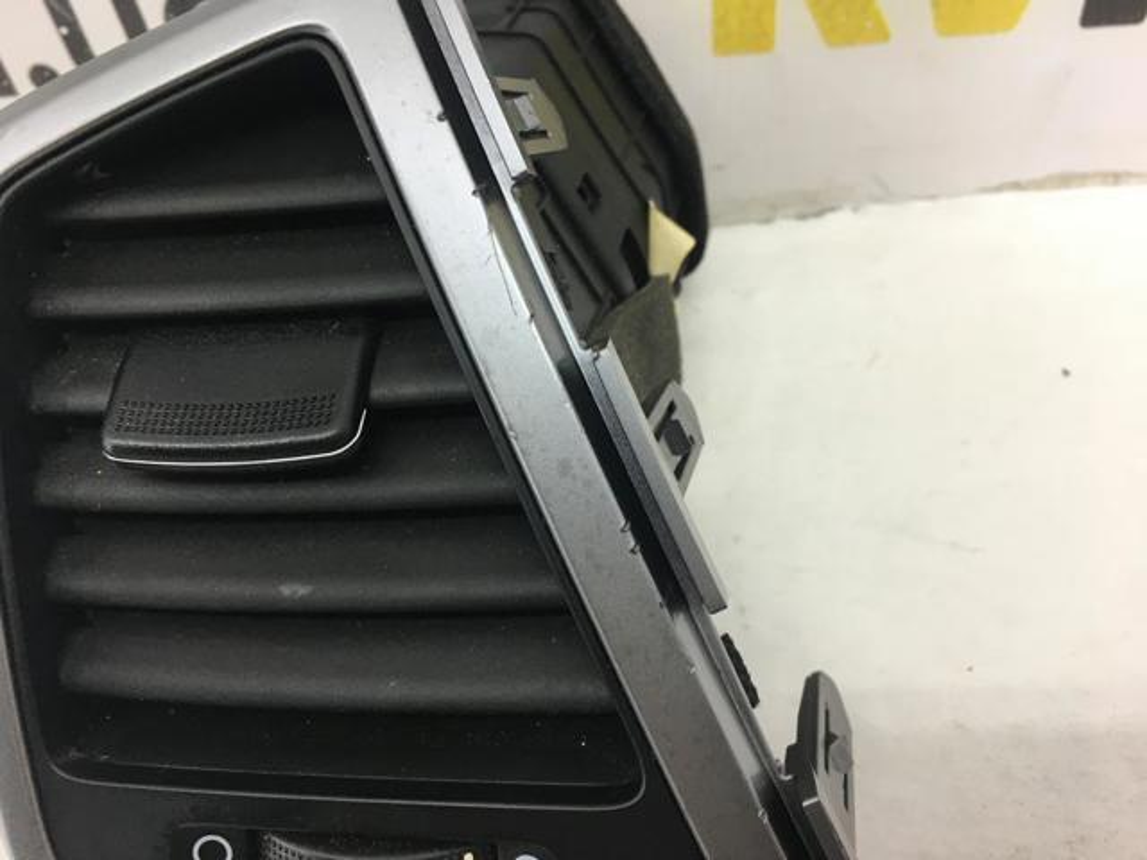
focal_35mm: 29
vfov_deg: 48.2
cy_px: 430
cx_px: 574
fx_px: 961
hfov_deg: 61.7
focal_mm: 4.15
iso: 40
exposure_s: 1/33
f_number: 2.2
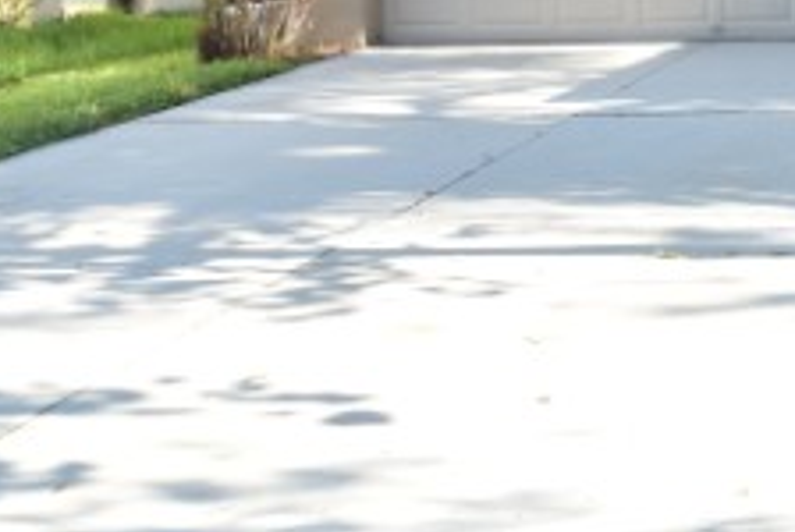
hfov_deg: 21.8
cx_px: 1203
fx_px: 1703
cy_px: -145
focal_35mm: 77
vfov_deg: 16.8
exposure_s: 1/250
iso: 360
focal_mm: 16
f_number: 8
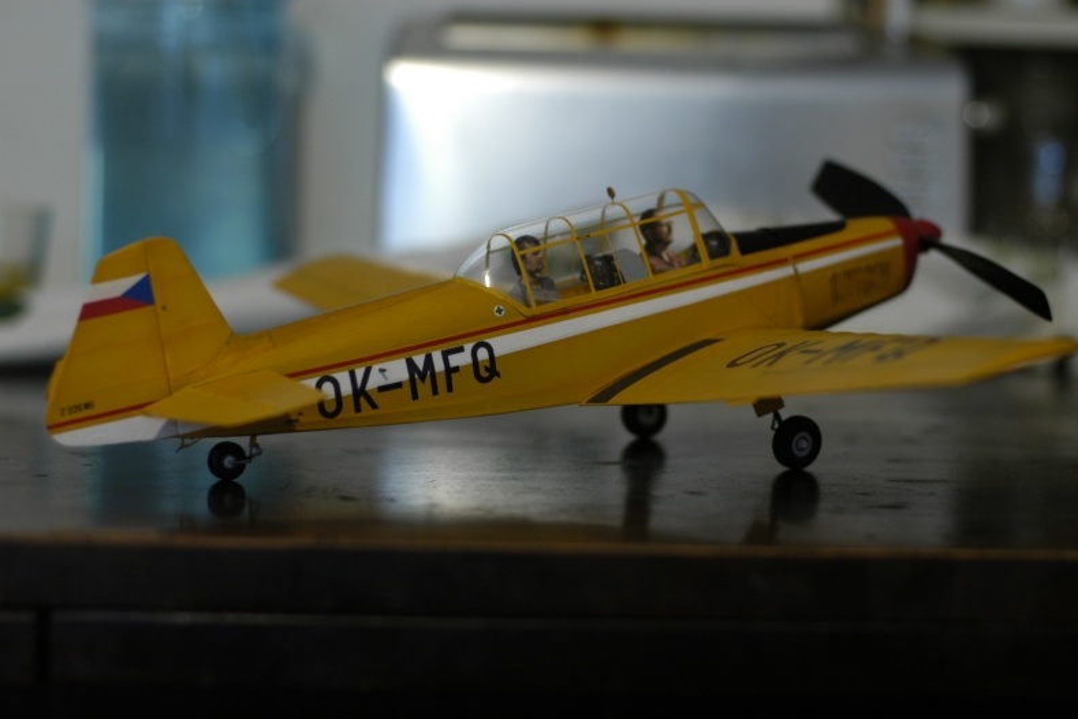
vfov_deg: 17.9
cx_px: 545
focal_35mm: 76
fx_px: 2276
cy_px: 361
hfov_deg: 26.7
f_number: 2.4
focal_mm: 50
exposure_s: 1/20
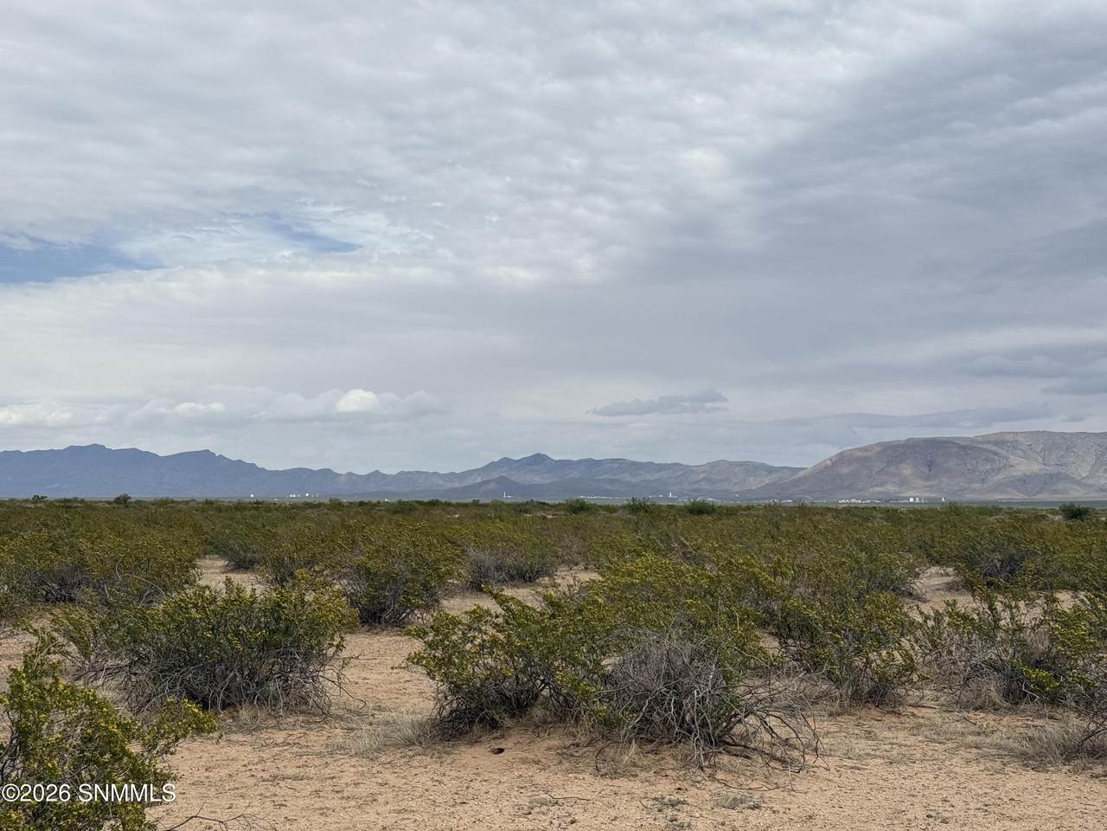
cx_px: 554
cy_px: 416
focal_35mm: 48
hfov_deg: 39.7
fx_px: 1535
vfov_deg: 30.3
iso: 64
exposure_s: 1/11364
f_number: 1.78
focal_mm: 6.76
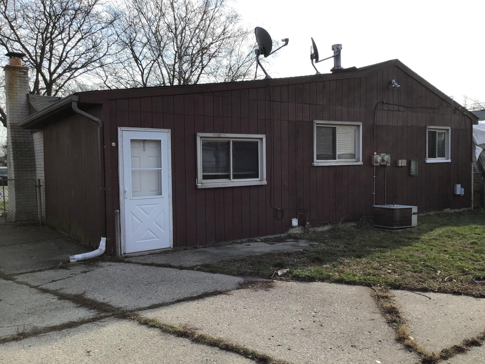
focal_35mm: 31
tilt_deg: -2.6
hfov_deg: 58.4
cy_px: 182
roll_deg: +0.6
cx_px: 242
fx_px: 434
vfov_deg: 45.4
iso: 25
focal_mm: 3.3
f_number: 2.4
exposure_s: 1/612
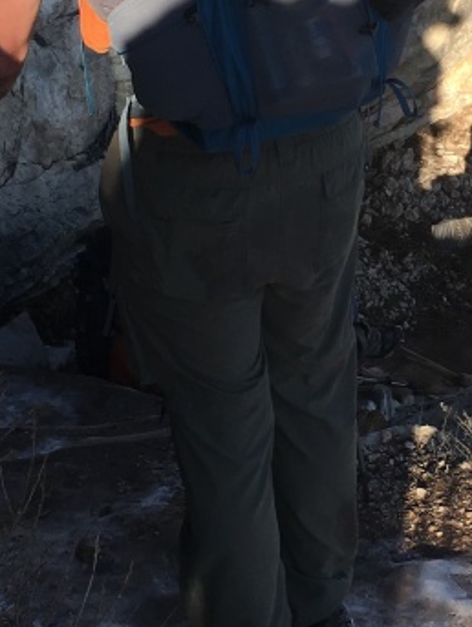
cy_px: 185
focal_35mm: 90
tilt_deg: -20.7
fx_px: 1633
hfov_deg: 16.2
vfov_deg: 21.6
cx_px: 423
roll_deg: +1.0
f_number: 2.2
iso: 25
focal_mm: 4.15
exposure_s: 1/818
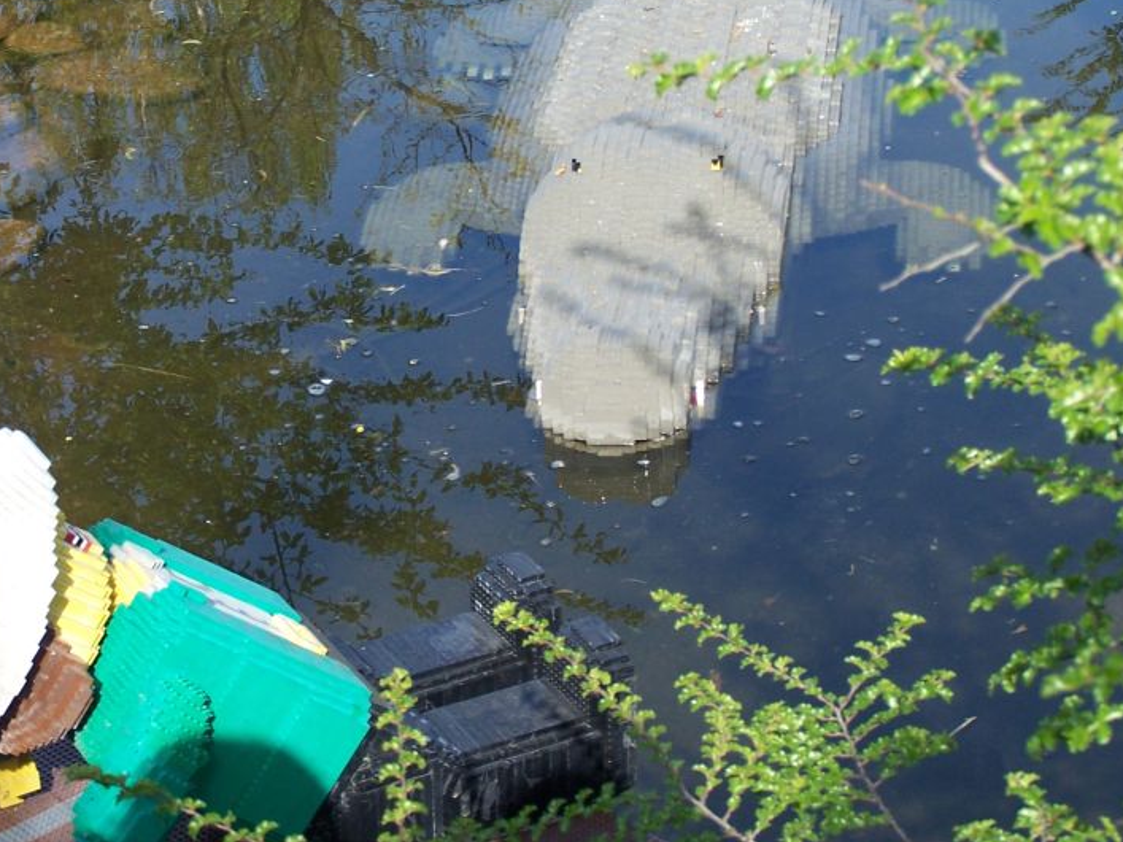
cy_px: 310
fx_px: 3146
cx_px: 443
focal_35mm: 97
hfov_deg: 20.2
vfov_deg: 15.2
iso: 80
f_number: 3.2
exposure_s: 1/500
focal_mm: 11.1
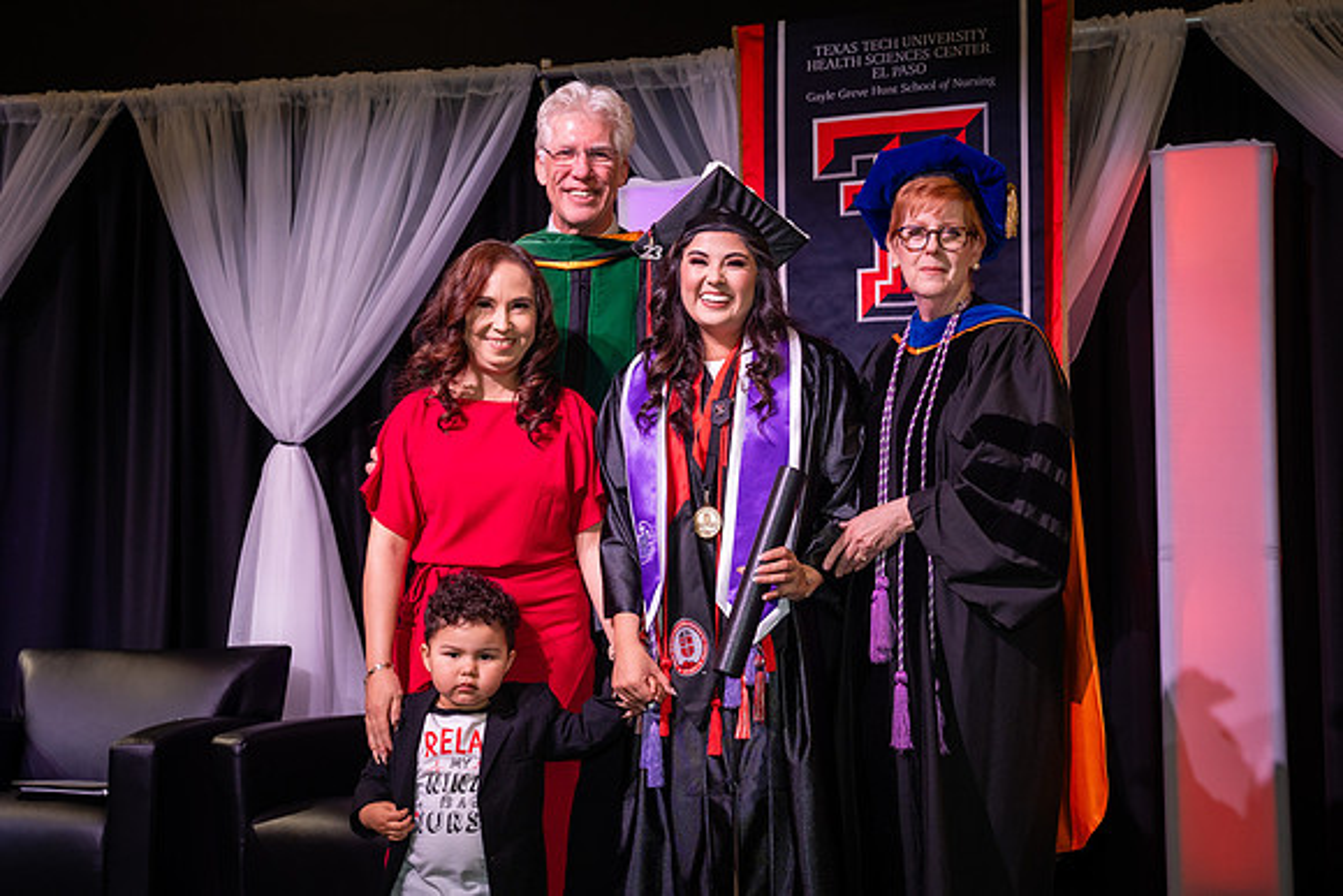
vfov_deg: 24.1
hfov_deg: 35.4
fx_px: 2102
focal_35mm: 56
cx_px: 726
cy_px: 444
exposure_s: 1/160
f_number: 5.6
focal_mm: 52
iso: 1250
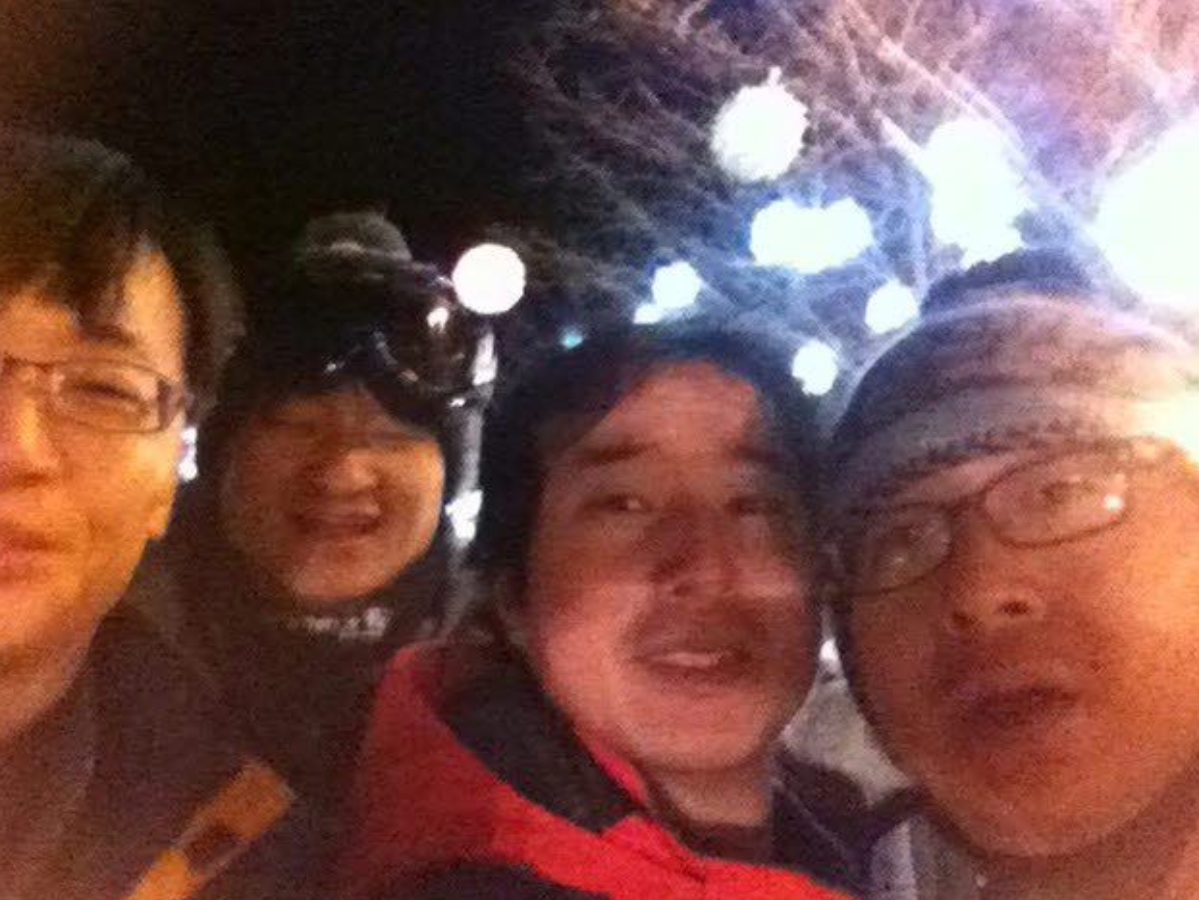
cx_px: 600
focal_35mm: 36
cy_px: 461
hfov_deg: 51.3
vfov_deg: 39.7
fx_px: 1247
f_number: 2.4
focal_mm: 3.85
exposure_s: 1/15
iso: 2500
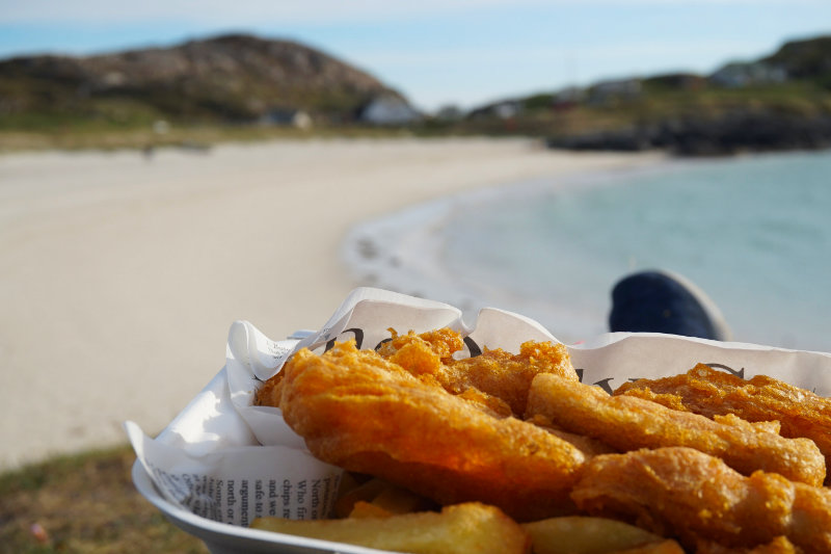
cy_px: 277
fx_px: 1177
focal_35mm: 51
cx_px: 416
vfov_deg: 26.5
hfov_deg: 38.9
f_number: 8
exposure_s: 1/250
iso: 100
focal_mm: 34
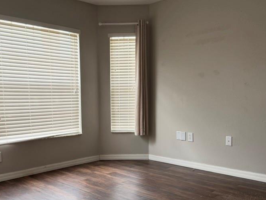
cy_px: 114
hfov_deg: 49.9
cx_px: 111
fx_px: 284
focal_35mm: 37
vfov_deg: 38.6
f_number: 1.78
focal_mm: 6.76
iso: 125
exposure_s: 1/160
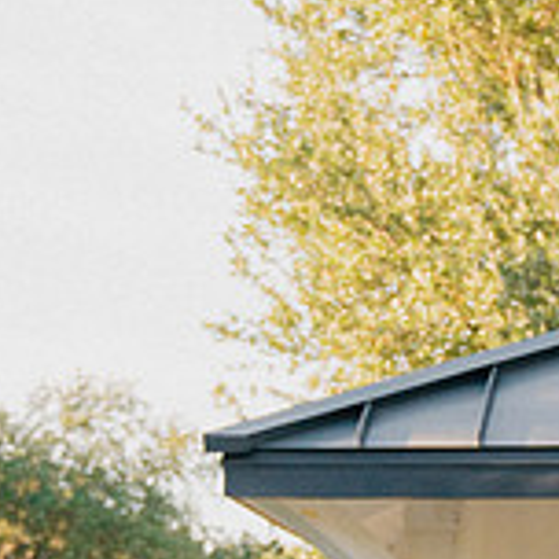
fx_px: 4038
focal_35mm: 221
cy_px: 525
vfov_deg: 7.9
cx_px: 945
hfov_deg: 7.7
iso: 400
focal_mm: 50
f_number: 4
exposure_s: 1/1250
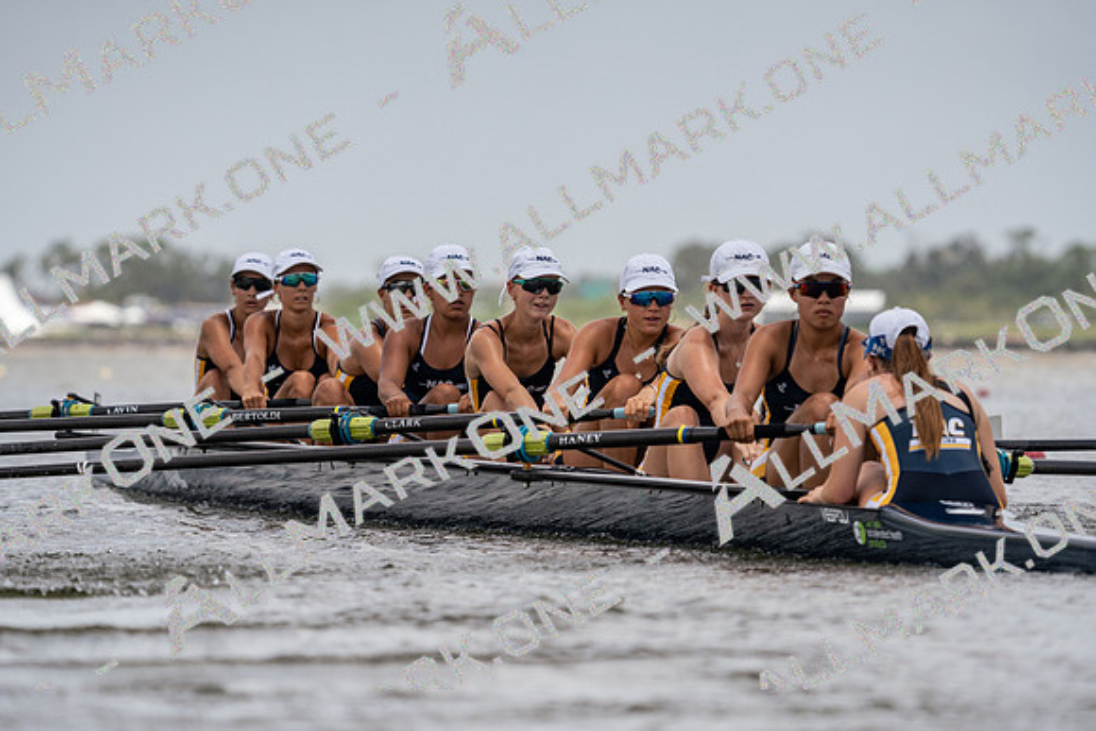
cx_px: 548
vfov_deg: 3.9
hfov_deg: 5.8
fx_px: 10840
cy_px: 366
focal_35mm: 356
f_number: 6.3
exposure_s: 1/2500
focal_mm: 356
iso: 400
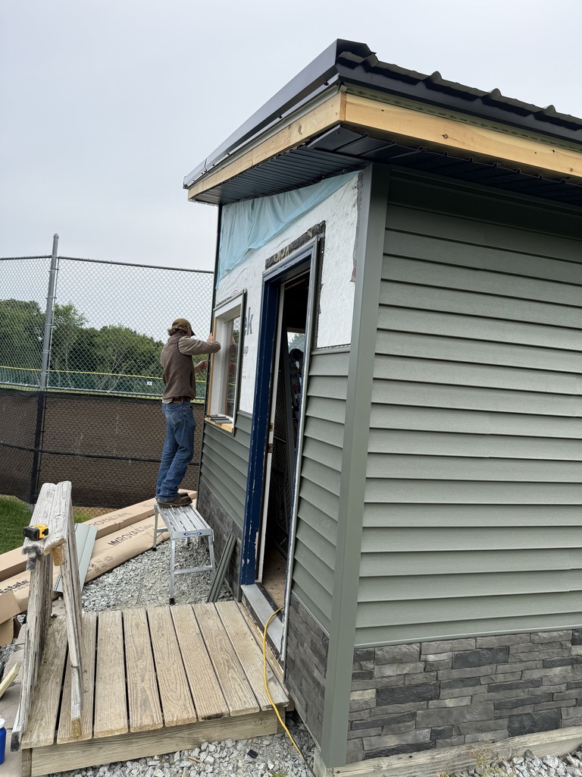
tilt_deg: +1.8
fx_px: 538
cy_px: 388
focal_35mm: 24
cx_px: 291
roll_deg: -4.4
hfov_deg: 56.8
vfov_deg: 71.6
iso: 80
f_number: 1.78
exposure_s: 1/2299
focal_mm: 6.76
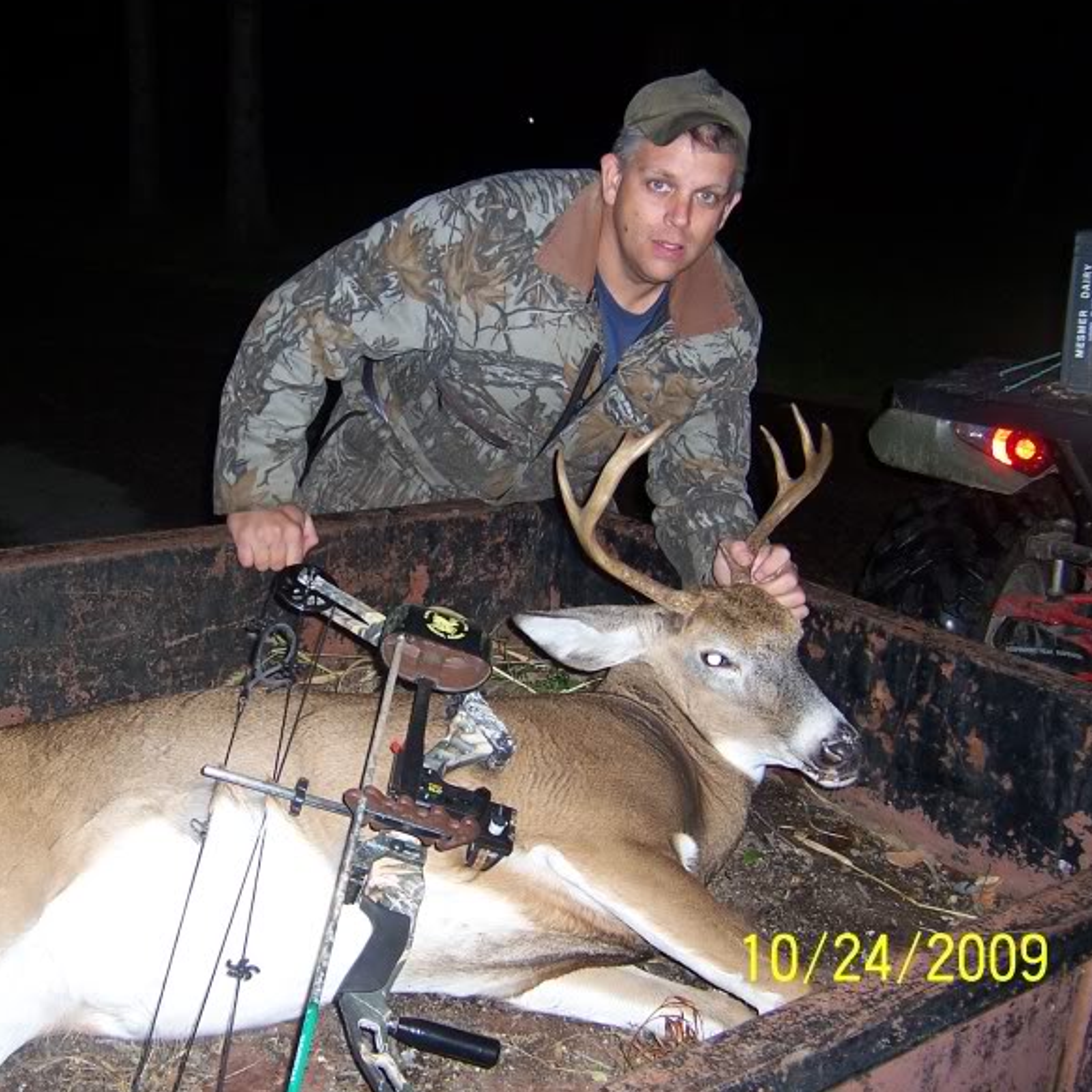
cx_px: 384
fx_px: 1428
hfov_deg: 41.4
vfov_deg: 41.9
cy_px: 536
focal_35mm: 40
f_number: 2.8
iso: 80
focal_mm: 5.5
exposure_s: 1/60
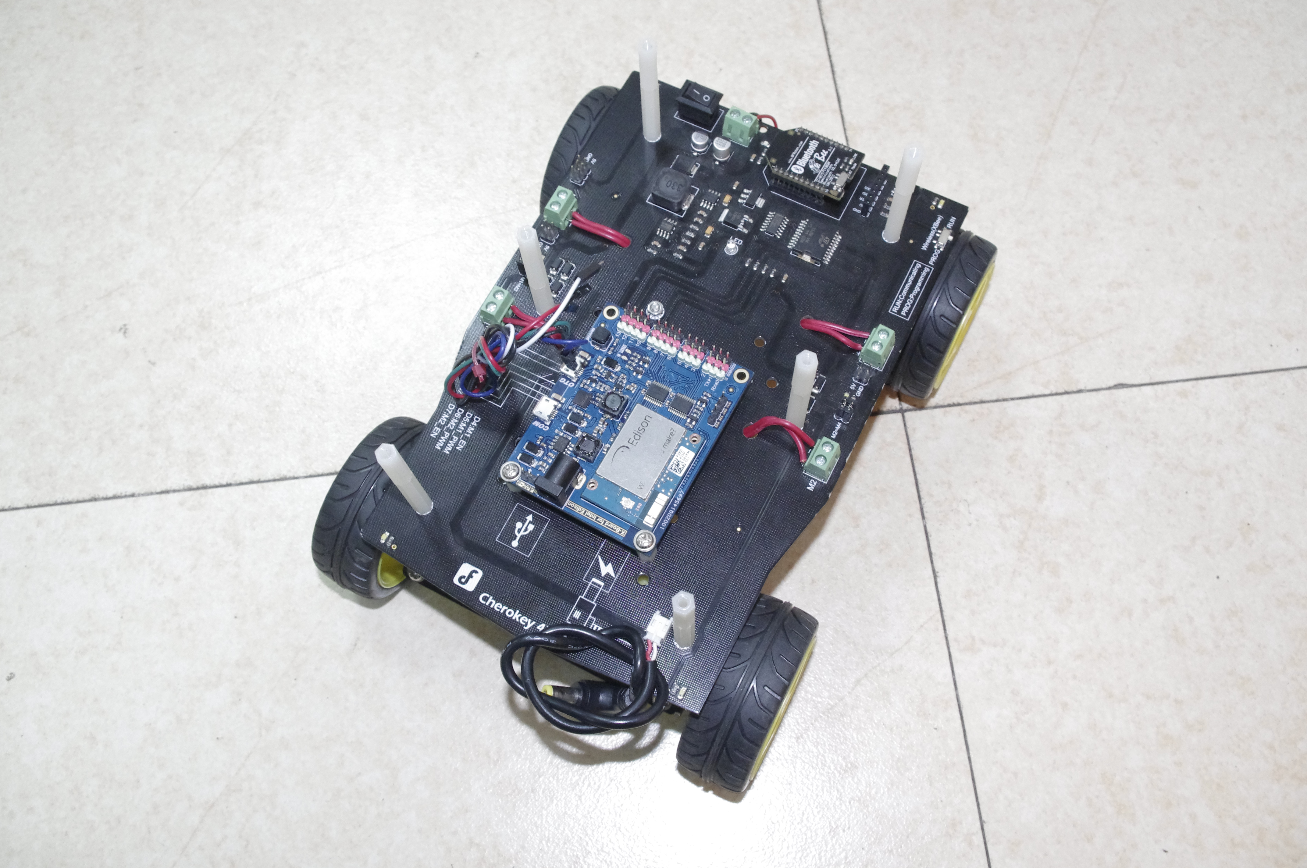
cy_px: 434
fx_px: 1124
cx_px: 654
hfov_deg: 60.3
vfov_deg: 42.2
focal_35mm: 31
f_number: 8
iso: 3200
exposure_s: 1/20
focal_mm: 21.25
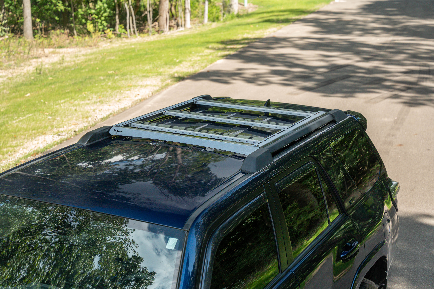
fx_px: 844
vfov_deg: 19.5
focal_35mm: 70
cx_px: 217
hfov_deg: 28.8
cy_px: 144
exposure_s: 1/250
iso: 640
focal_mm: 70
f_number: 5
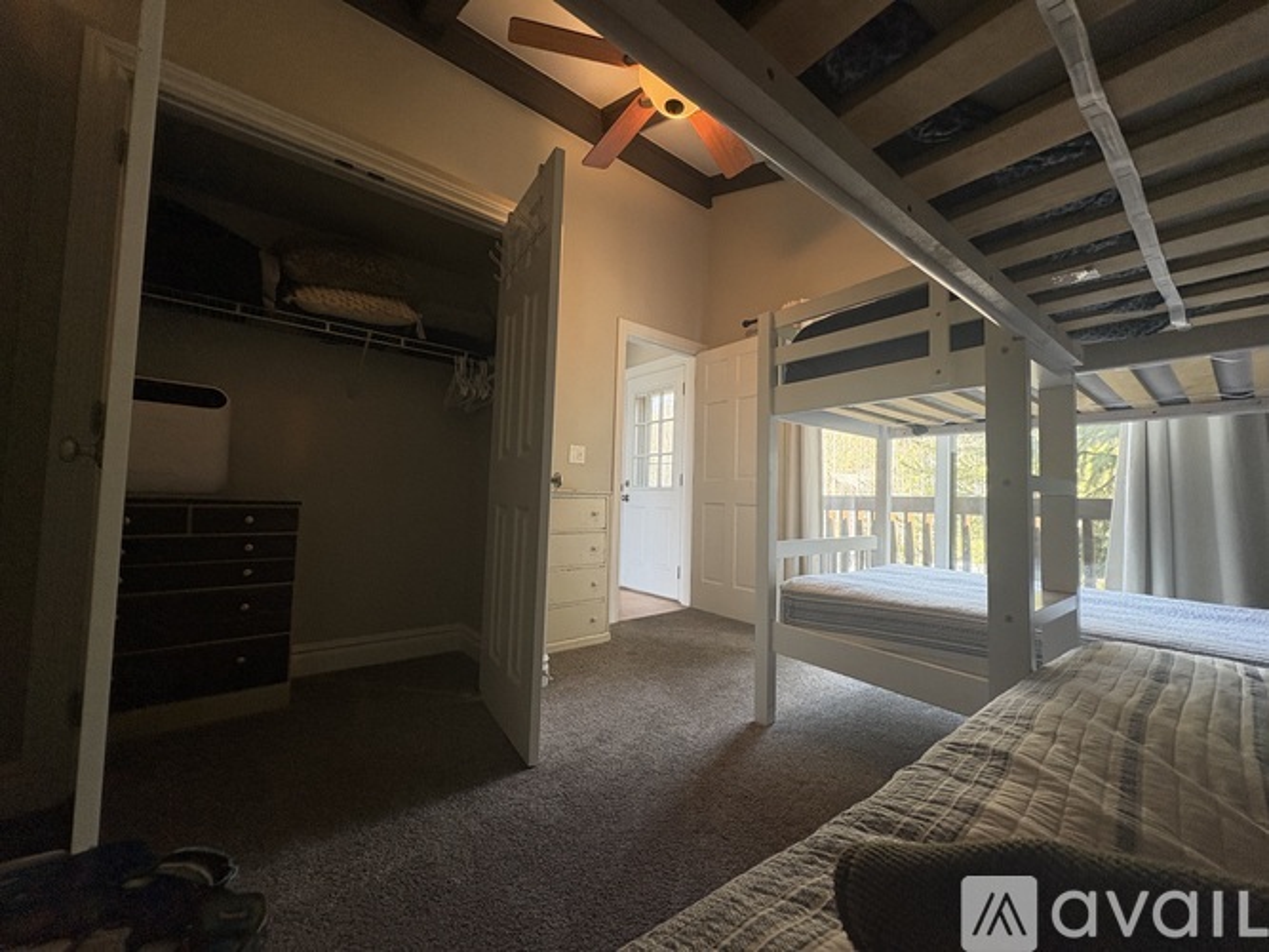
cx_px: 634
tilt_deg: +2.3
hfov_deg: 102.1
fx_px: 513
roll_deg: -2.0
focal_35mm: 14
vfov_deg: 85.7
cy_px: 476
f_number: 2.2
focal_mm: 2.22
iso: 320
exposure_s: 1/120
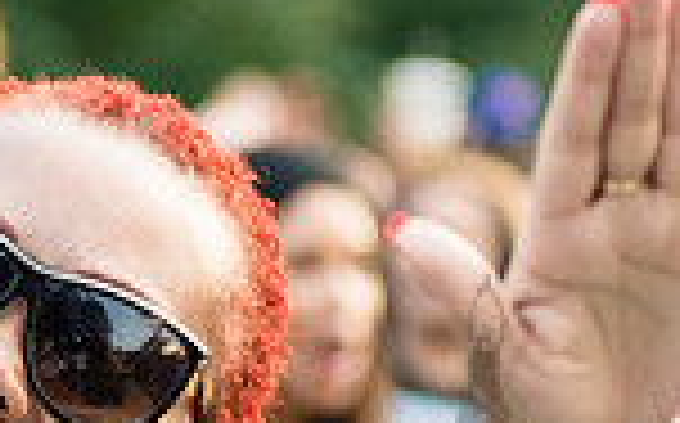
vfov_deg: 3.7
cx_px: 72
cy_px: 545
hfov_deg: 5.9
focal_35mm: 355
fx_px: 6572
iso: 1000
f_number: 4.5
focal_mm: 80
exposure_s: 1/200
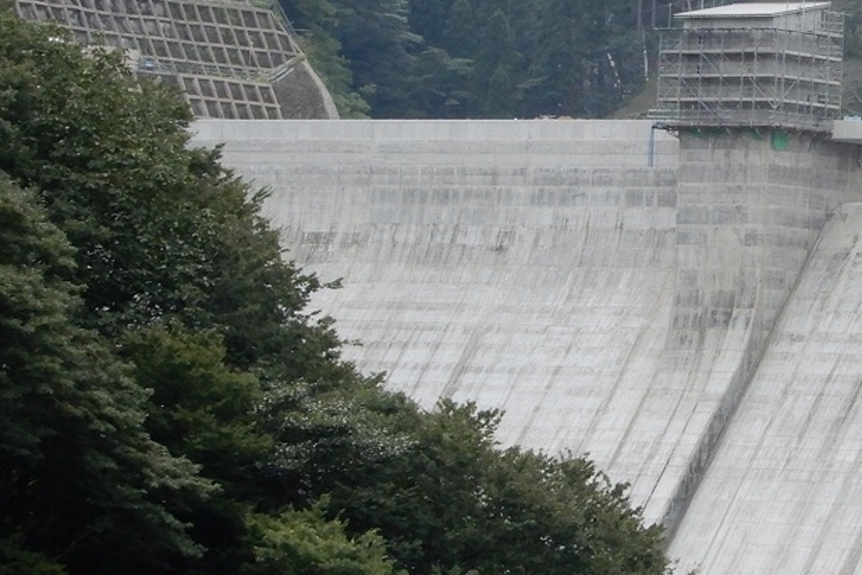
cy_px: 178
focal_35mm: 242
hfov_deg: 8.5
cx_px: 817
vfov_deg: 5.7
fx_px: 5796
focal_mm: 21.4
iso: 250
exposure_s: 1/50
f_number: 8
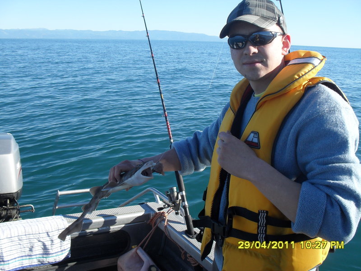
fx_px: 365
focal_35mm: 35
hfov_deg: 52.6
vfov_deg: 40.7
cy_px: 136
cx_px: 180
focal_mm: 6.3
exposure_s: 1/125
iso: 100
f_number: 8.4
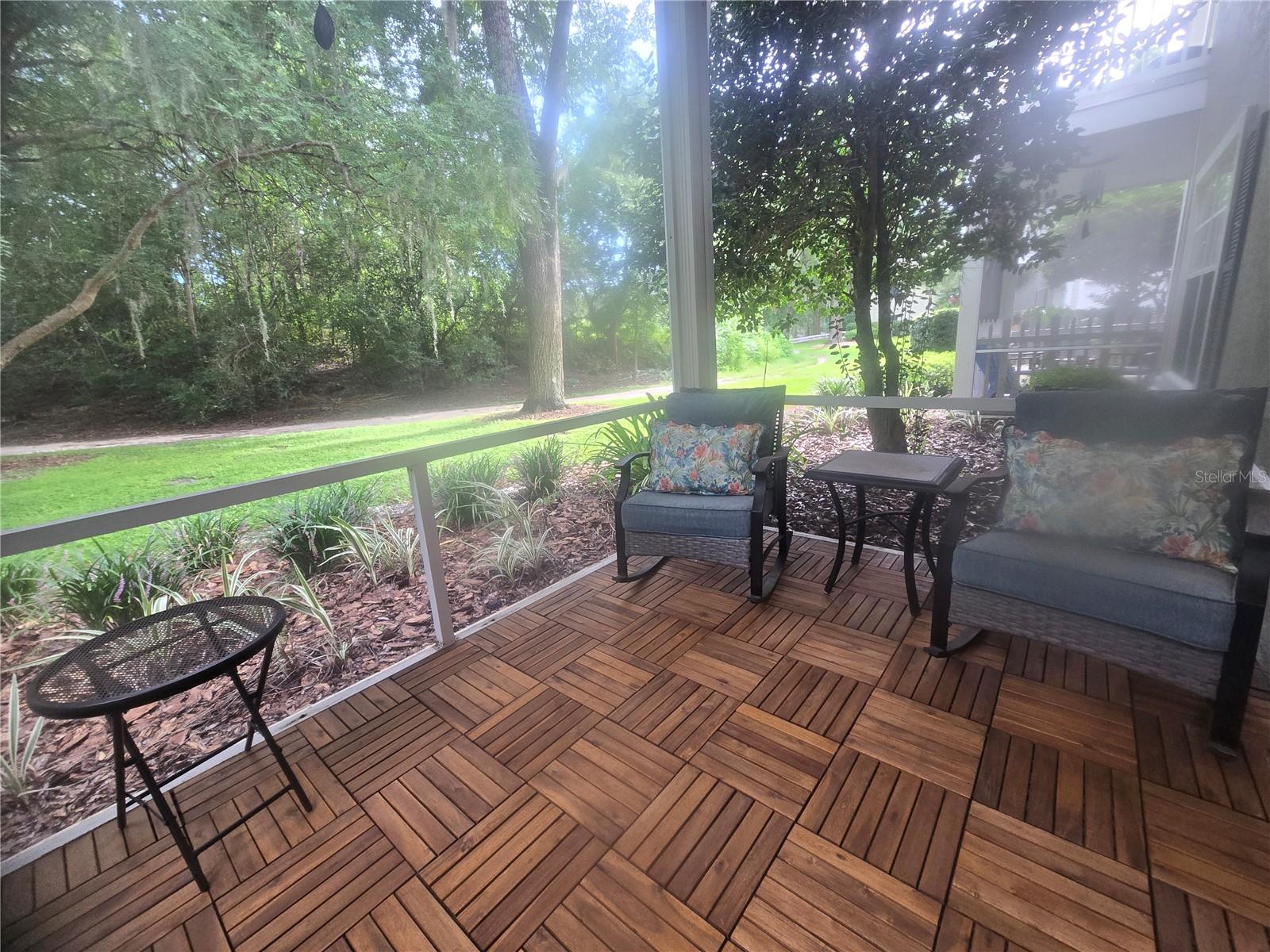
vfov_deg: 89.9
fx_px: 477
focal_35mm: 13
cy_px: 476
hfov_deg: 106.2
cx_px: 635
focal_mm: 2.2
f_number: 2.2
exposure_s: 1/60
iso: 125
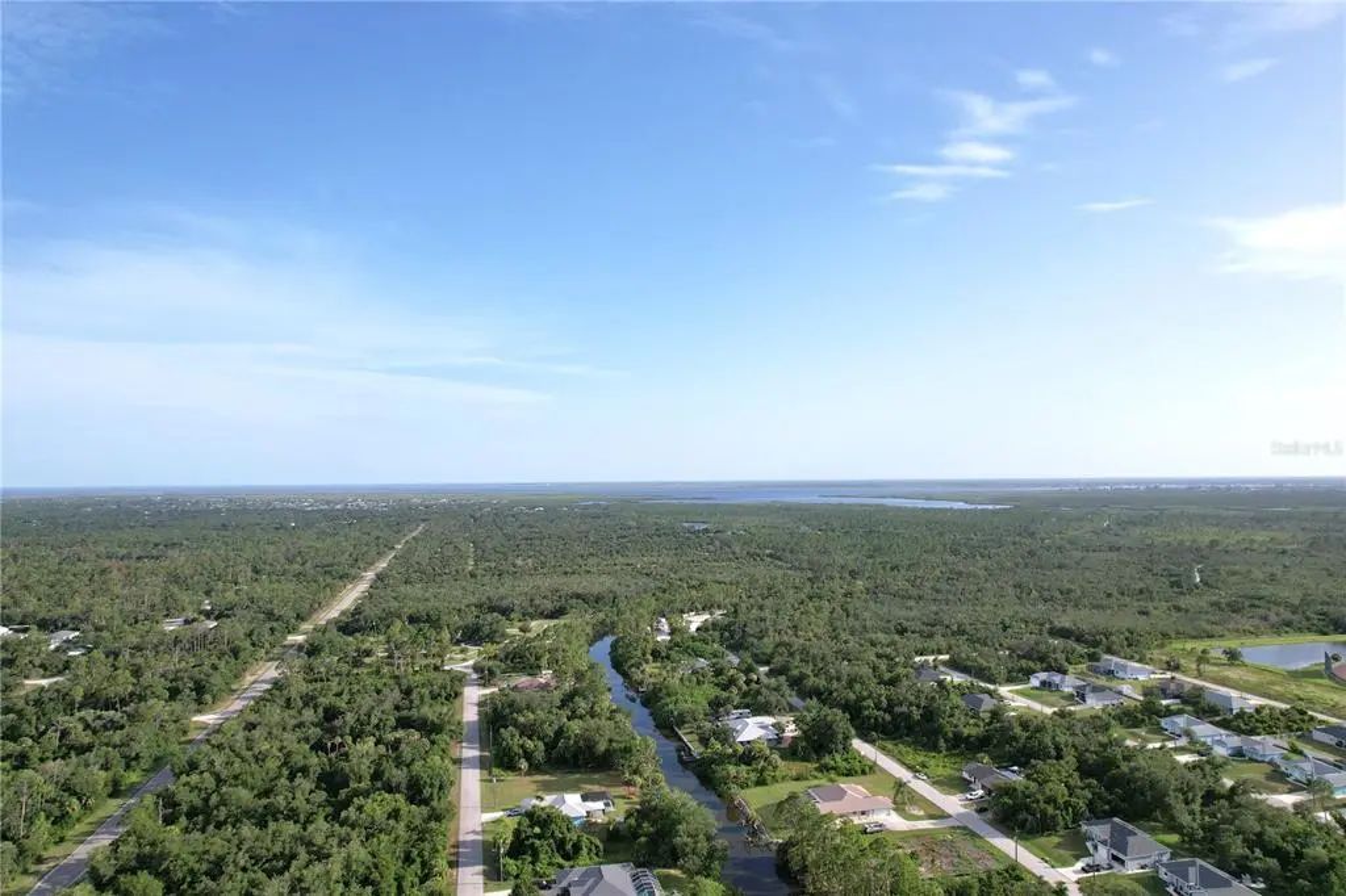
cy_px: 448
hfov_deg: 78.6
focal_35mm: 22
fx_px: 822
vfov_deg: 57.2
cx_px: 673
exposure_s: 1/2000
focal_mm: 8.38
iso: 100
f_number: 2.8
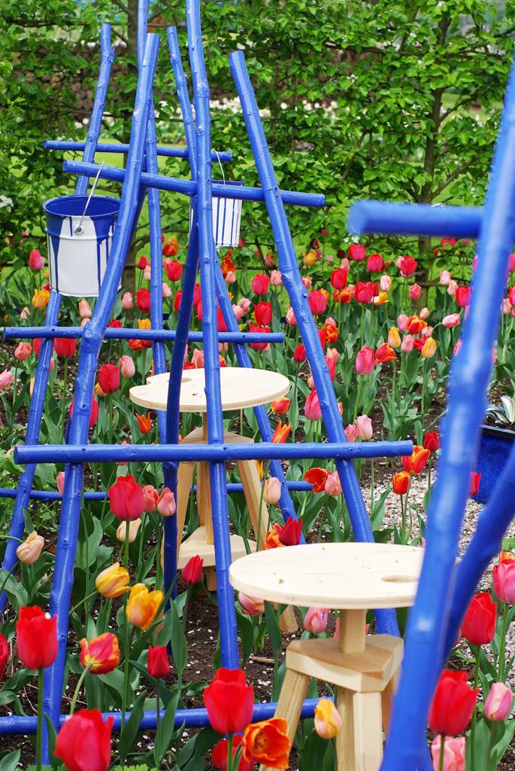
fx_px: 1605
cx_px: 258
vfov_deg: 27.0
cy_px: 386
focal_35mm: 75
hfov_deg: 18.2
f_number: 4.5
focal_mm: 50
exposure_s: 1/180
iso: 100
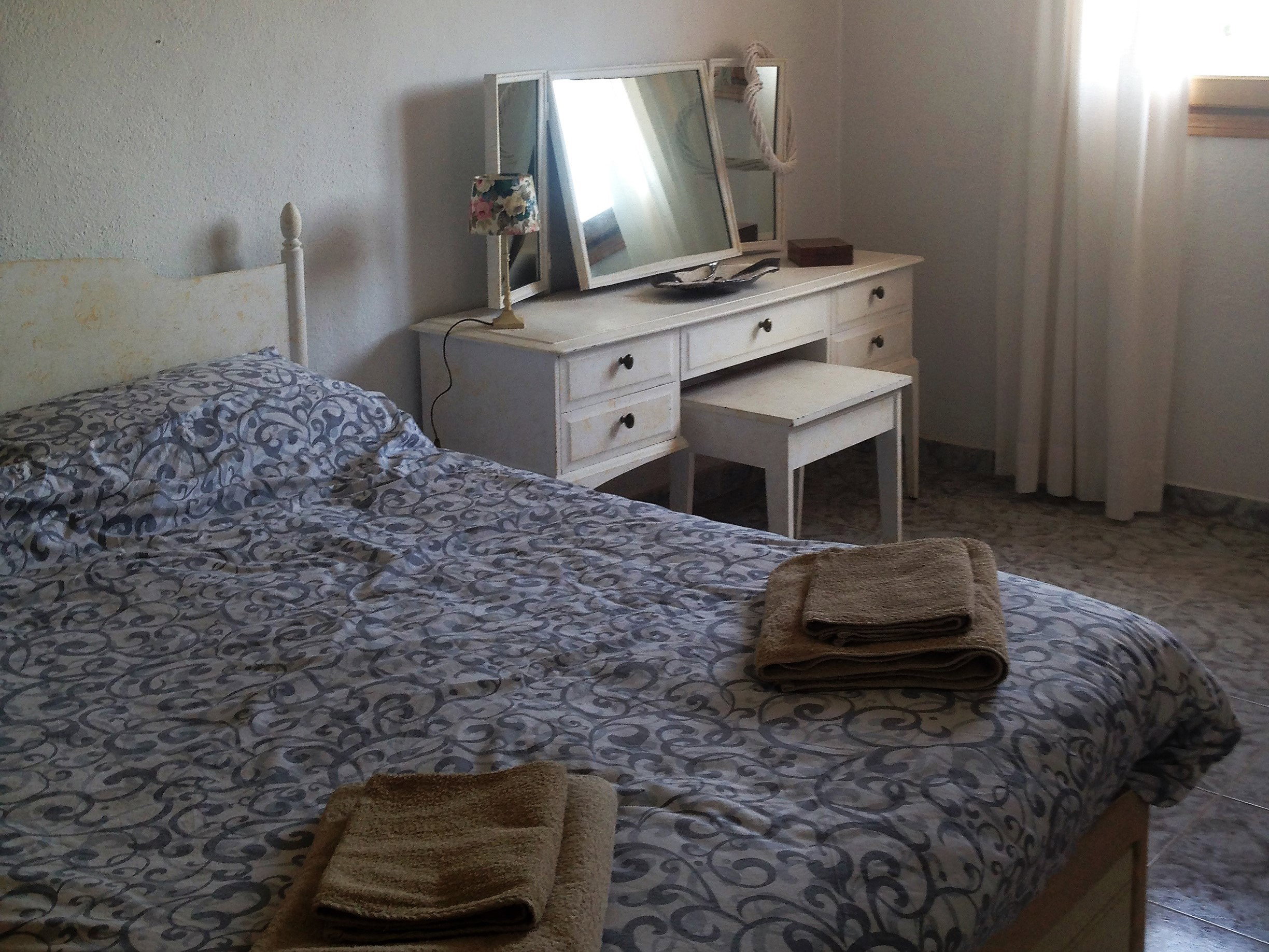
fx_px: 1210
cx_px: 634
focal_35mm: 33
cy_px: 476
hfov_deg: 55.4
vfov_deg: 42.9
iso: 50
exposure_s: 1/60
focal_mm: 4.12
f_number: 2.4
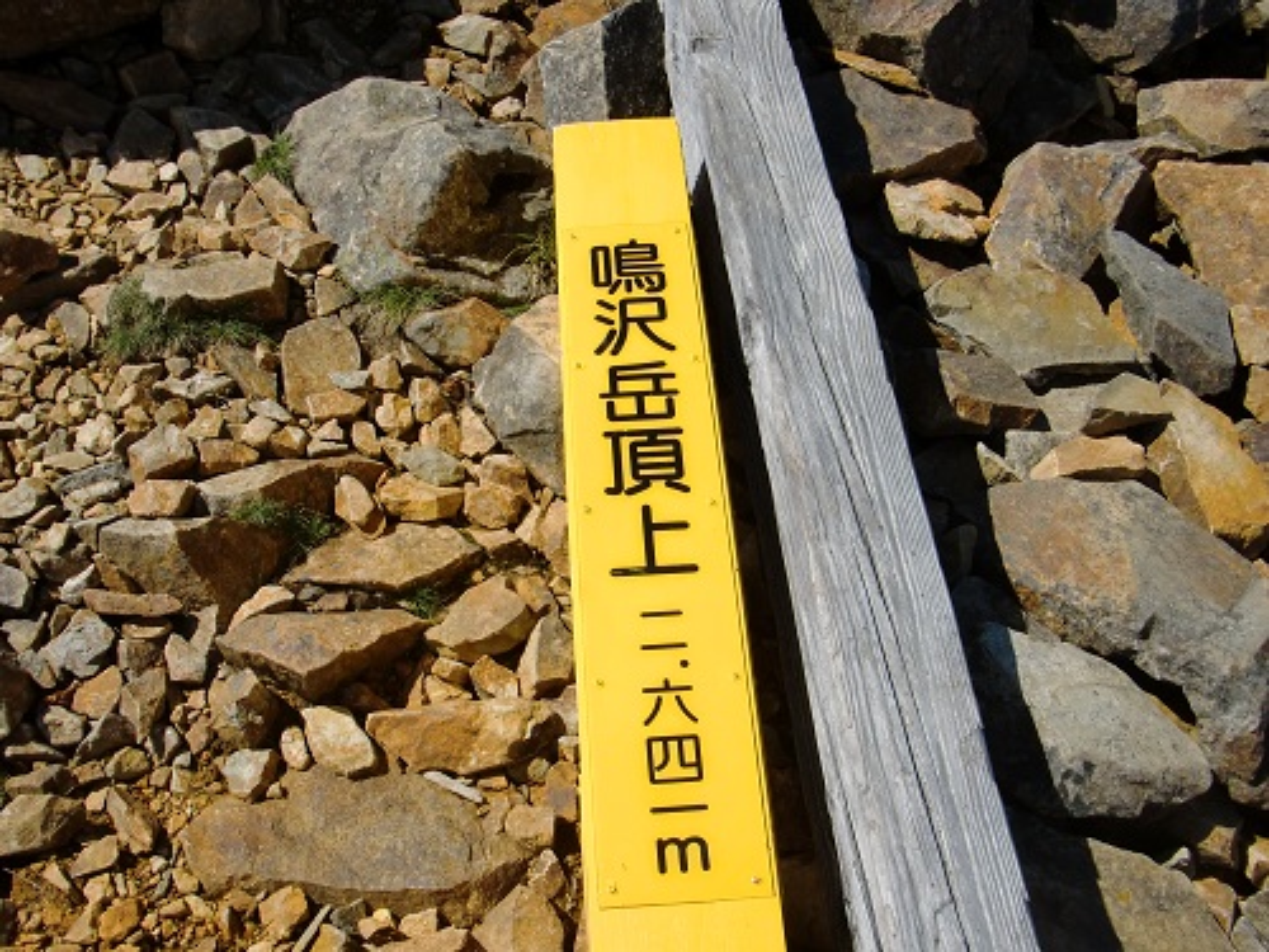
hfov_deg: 49.0
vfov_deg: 37.7
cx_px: 634
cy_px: 476
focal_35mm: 38
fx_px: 1393
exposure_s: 1/1000
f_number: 3.9
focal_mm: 6.66
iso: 64
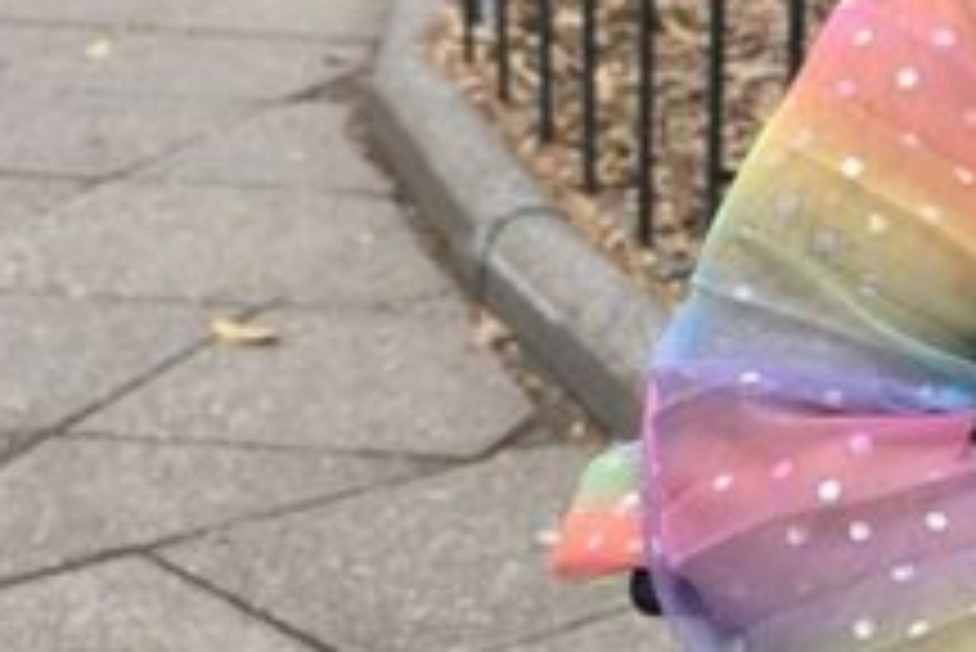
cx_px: 1525
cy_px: 153
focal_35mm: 113
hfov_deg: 16.3
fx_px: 3065
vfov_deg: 12.1
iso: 40
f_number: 1.7
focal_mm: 6.3
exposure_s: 1/180
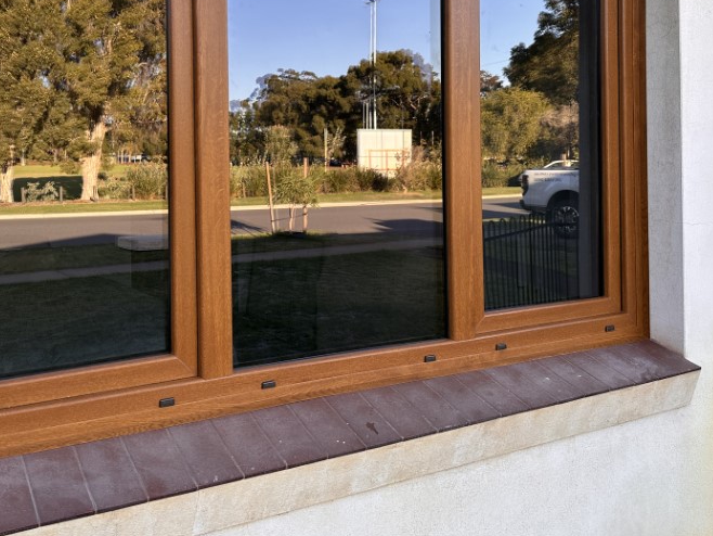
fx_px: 721
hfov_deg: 51.4
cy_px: 166
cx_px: 225
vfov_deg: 40.1
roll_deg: +0.9
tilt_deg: -0.7
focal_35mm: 35
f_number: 1.78
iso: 80
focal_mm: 6.86
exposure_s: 1/246
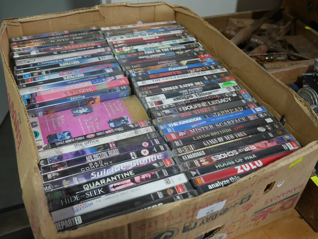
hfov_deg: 51.3
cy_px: 120
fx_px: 331
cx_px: 159
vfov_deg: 39.7
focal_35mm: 36
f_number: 4
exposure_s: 1/80
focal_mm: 18
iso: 200
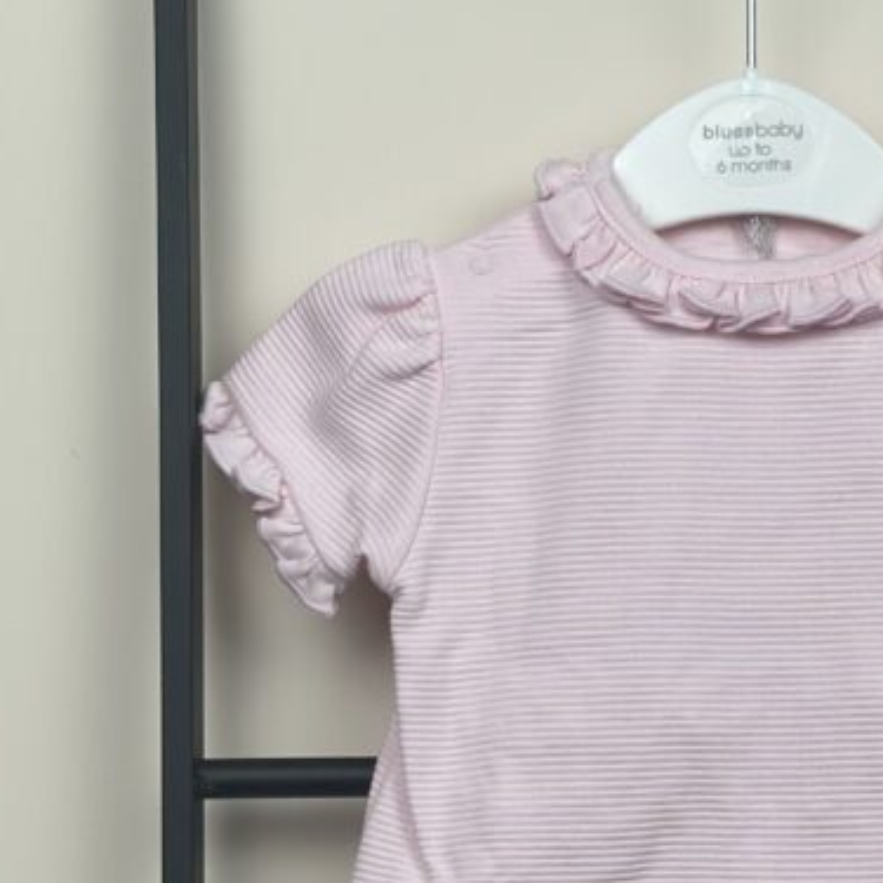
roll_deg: -0.1
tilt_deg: -1.0
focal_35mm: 116
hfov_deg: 14.9
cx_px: 796
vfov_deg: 14.9
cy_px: 709
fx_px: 3348
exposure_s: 1/373
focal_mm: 6.86
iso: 80
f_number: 1.78
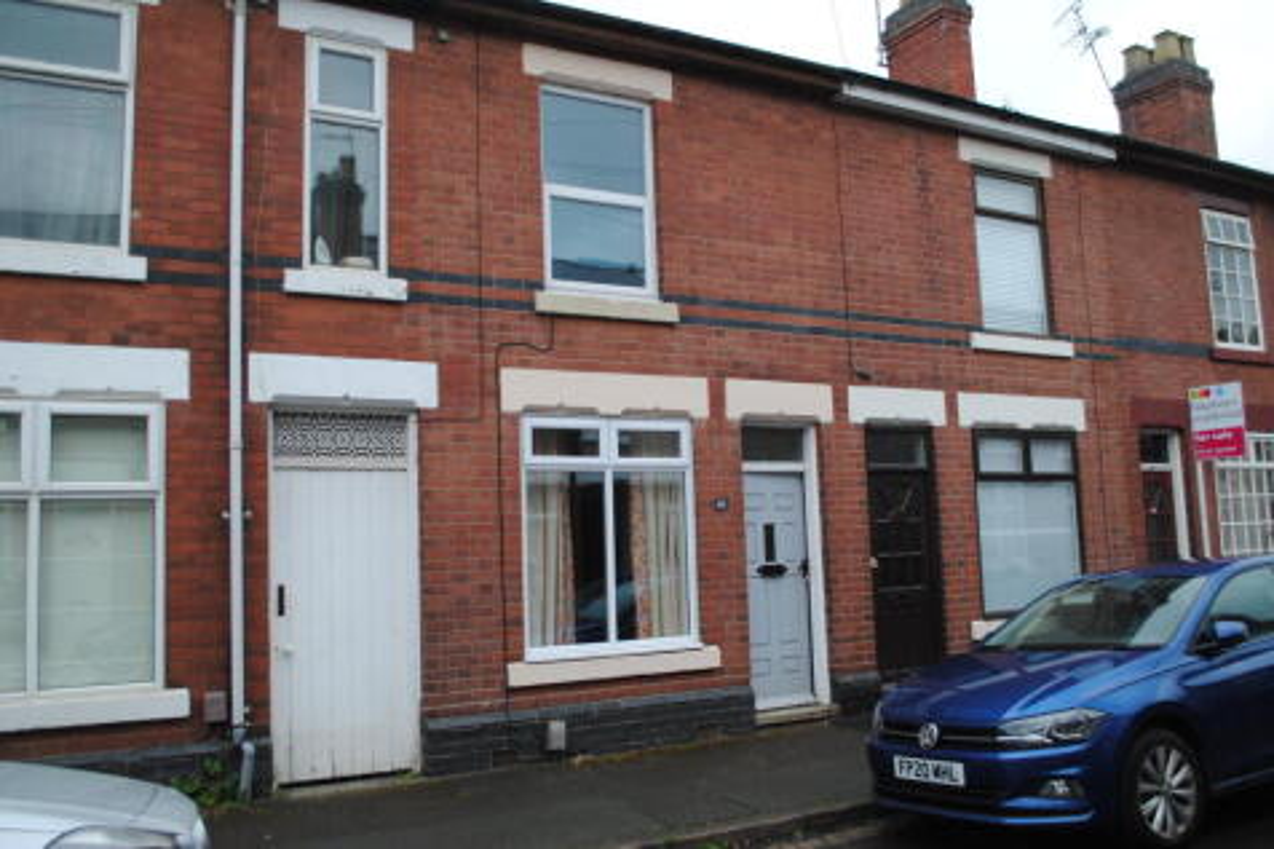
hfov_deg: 61.9
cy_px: 424
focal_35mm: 30
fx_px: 1061
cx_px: 637
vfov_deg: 43.6
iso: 200
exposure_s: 1/100
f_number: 5
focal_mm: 20
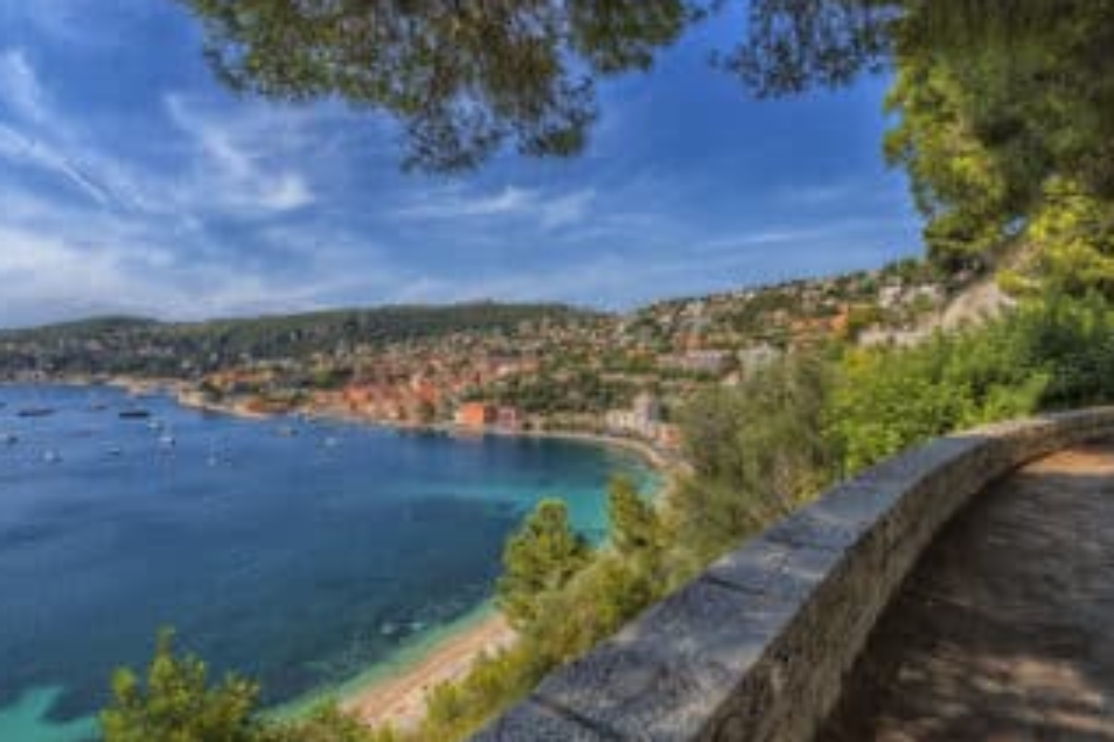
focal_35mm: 17
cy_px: 402
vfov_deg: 70.3
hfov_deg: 93.3
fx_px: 526
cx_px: 543
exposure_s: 1/200
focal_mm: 12
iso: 64
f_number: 7.1
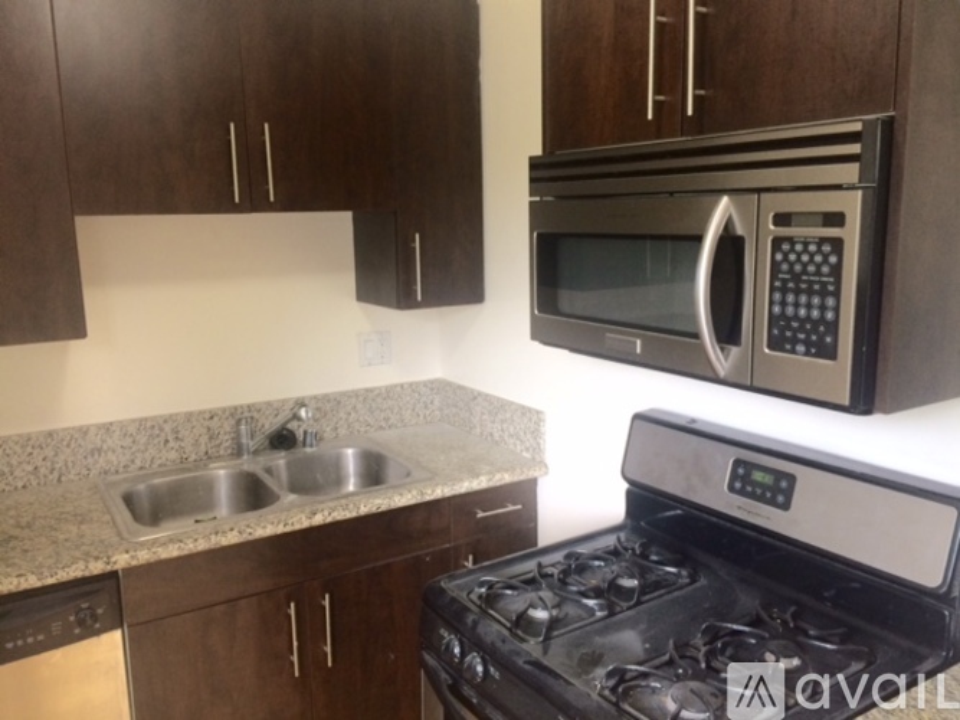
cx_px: 480
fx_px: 804
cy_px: 360
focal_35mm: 29
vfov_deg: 48.2
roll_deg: +1.5
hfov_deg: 61.7
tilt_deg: -10.3
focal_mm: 4.15
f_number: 2.2
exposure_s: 1/30
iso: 40
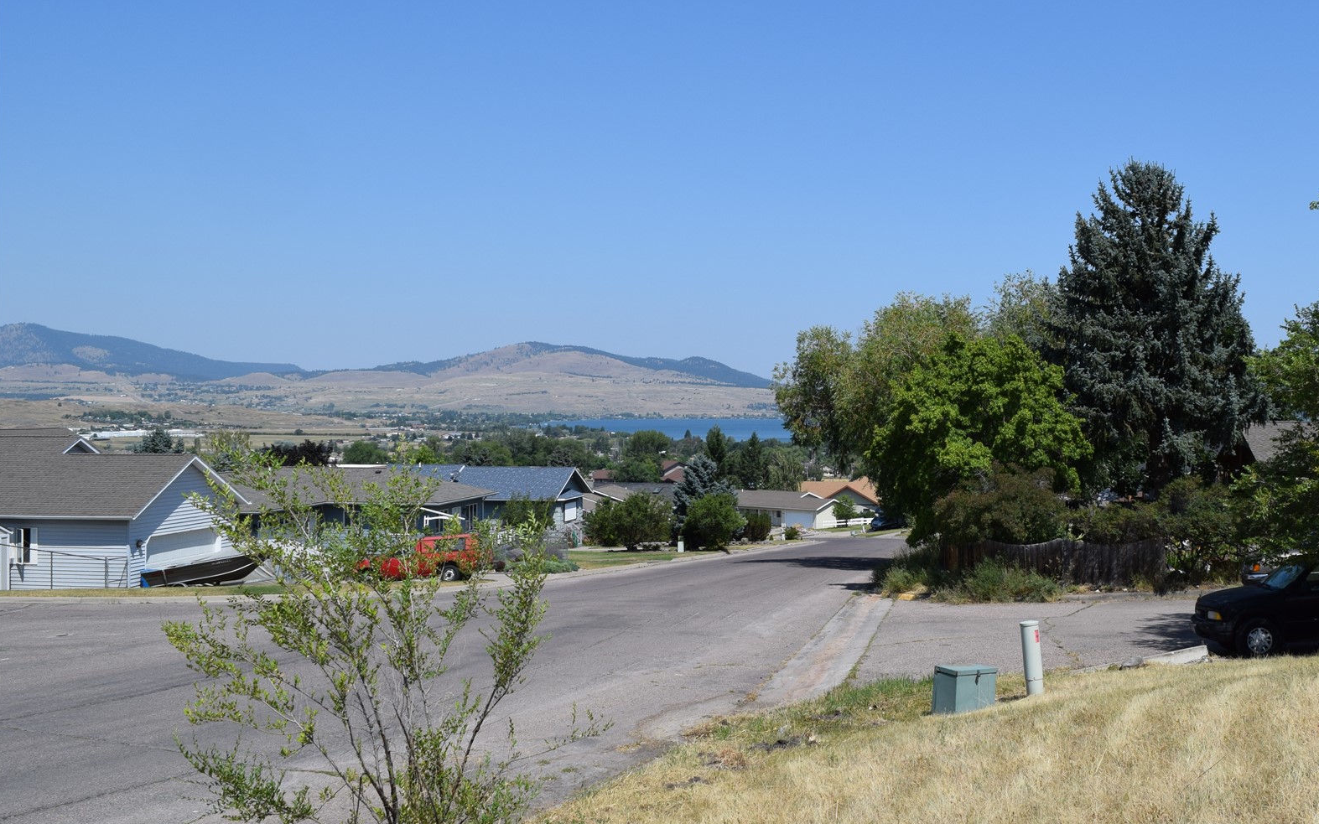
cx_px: 906
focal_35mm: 38
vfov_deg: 33.5
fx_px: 1366
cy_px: 351
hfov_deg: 50.4
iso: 200
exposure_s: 1/400
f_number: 10
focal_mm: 18
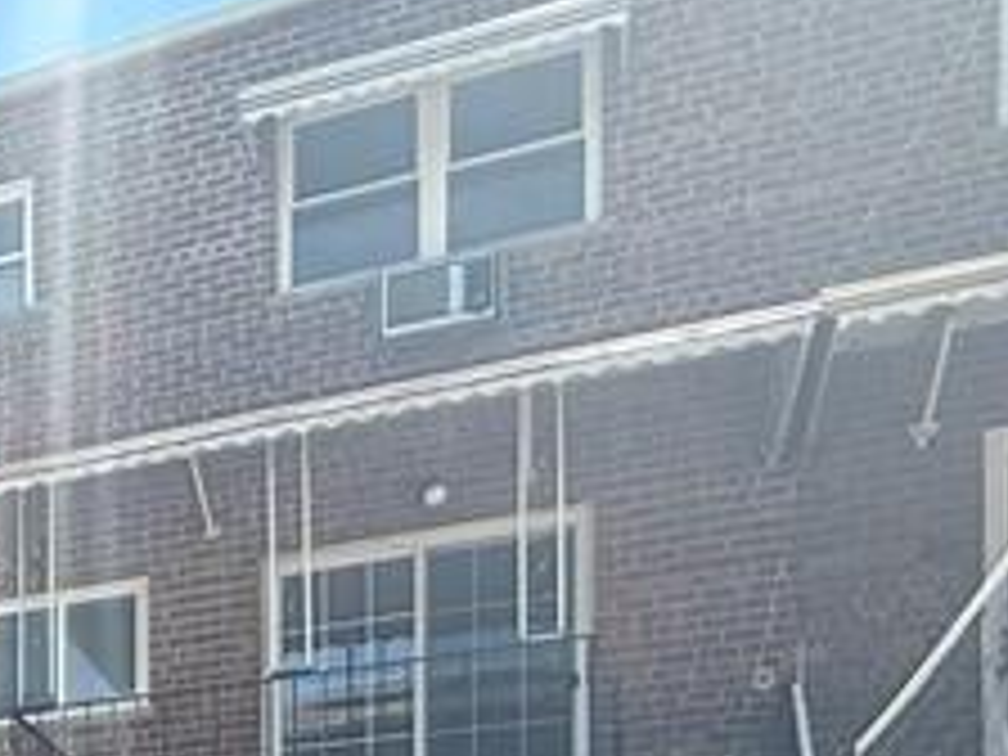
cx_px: -428
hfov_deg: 24.7
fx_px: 1864
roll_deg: +0.0
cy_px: 1224
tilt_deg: -1.8
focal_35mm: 64
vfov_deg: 19.2
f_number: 2.2
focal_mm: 2.22
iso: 50
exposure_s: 1/809
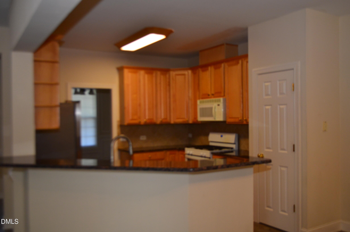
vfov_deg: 39.8
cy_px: 116
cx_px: 175
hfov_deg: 57.3
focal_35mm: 33
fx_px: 320
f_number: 4
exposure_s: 1/60
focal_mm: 22
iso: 400
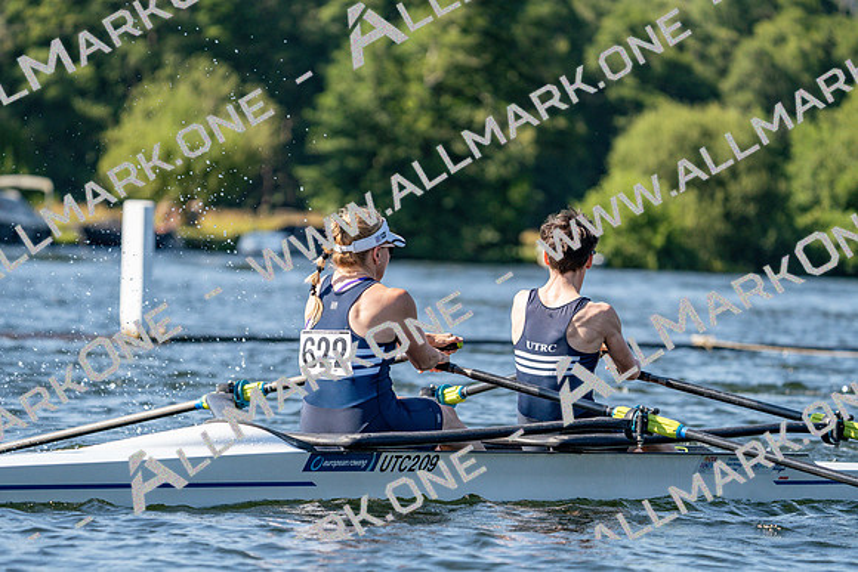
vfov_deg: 5.0
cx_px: 429
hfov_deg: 7.5
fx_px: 6508
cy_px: 286
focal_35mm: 273
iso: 400
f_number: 5.6
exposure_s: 1/1600
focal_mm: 273
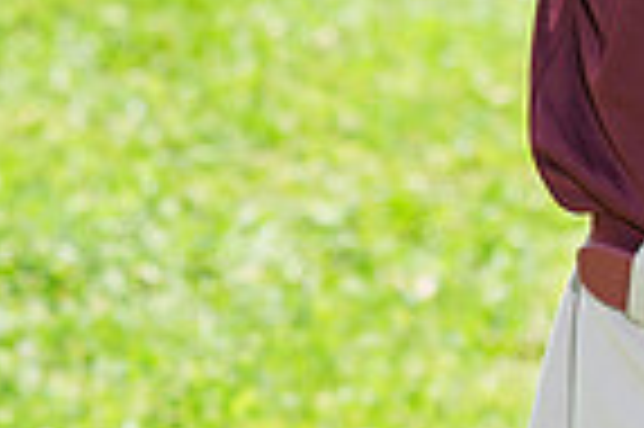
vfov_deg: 2.1
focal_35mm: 651
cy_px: -433
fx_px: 11632
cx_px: 923
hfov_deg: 3.2
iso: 200
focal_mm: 160
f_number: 8
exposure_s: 1/200
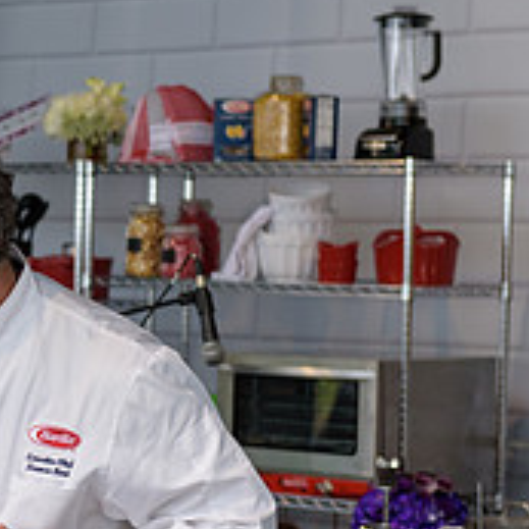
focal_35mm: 157
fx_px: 2714
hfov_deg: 10.8
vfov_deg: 11.1
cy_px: 424
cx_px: -190
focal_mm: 55
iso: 200
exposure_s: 1/1250
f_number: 3.2
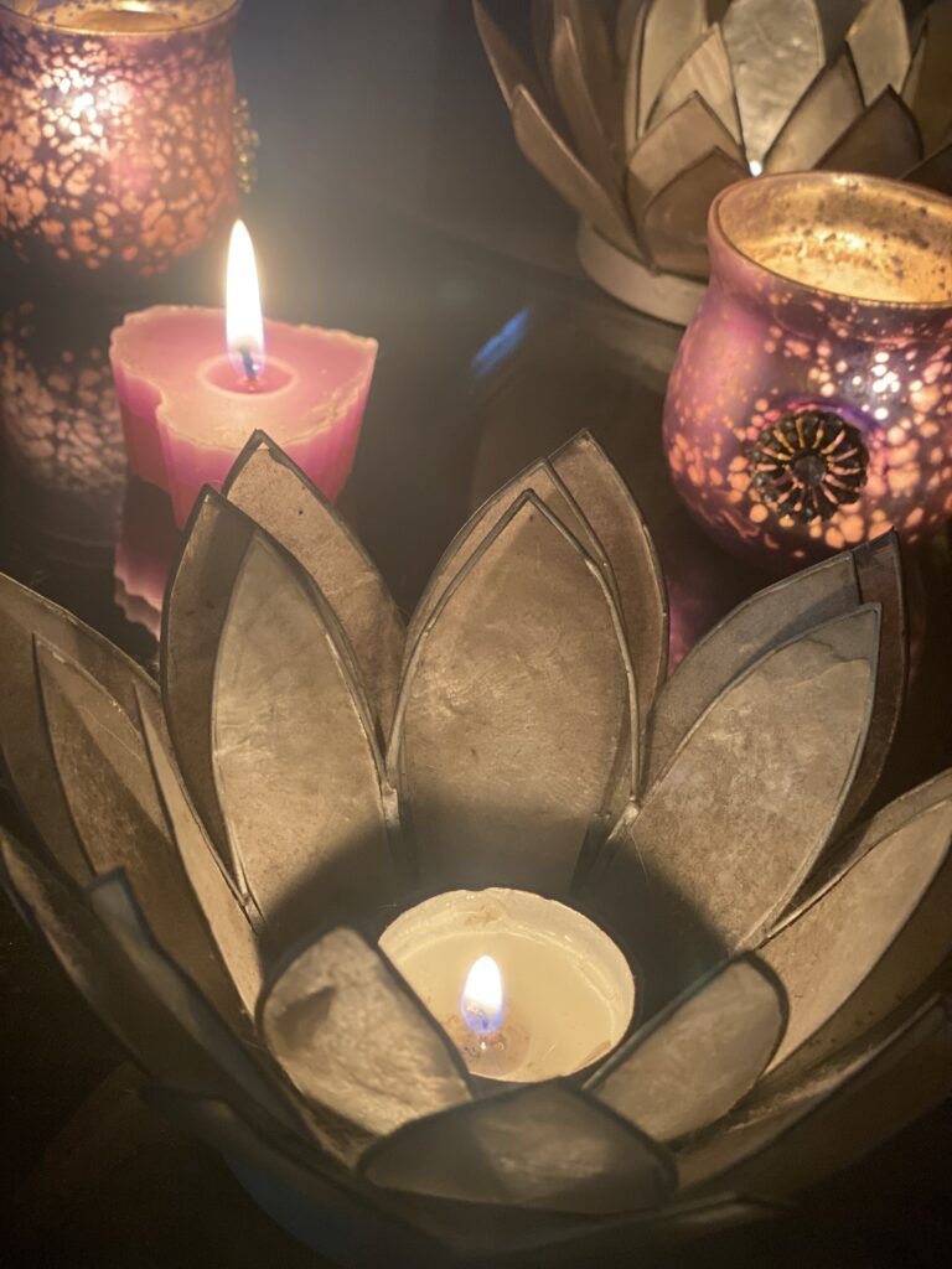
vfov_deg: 36.8
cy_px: 634
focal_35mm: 52
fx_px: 1907
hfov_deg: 28.0
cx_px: 476
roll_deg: -5.7
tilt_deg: -35.7
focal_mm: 6
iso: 320
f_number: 2
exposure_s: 1/33
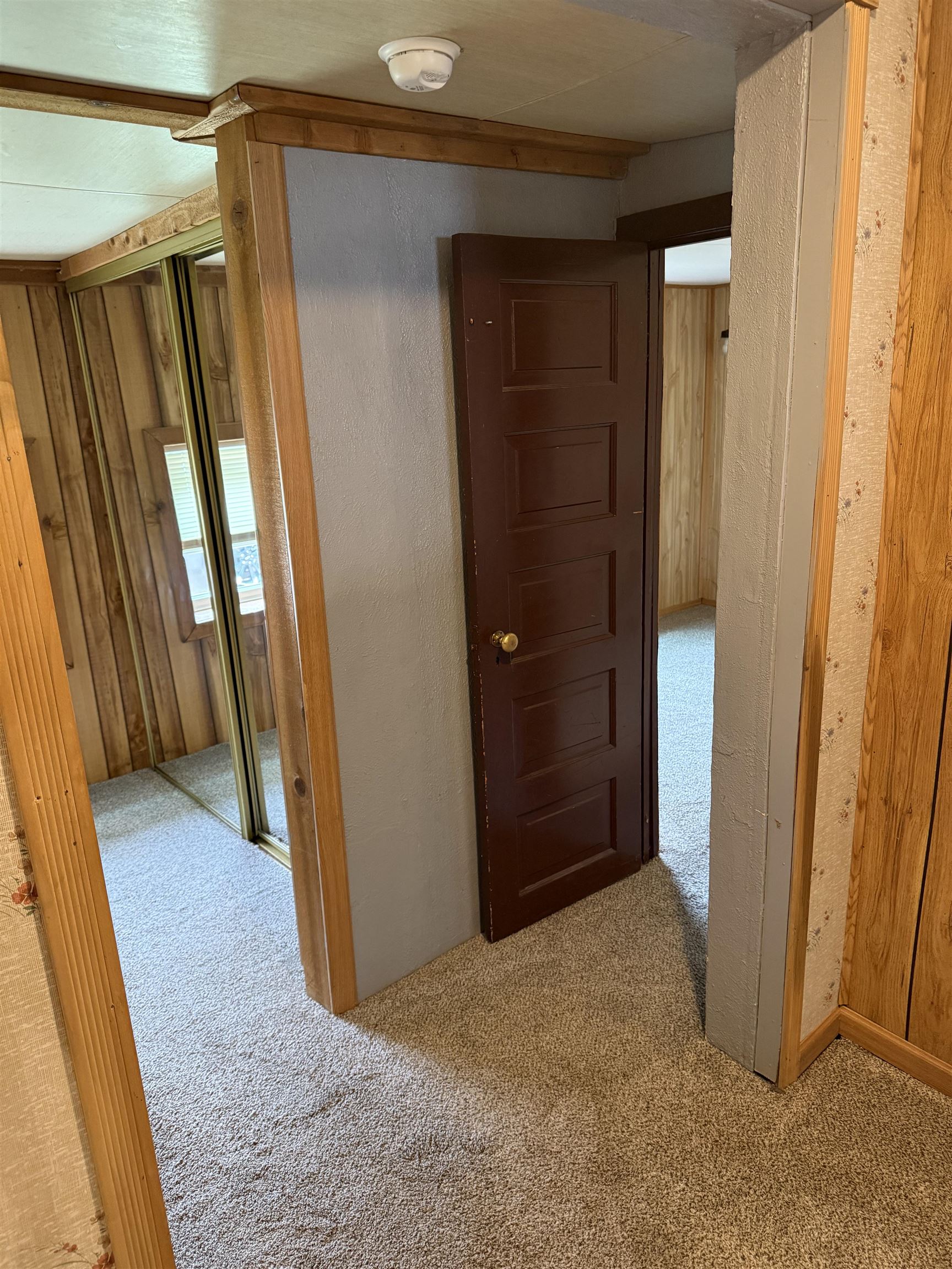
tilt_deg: -13.7
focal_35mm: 24
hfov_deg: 56.8
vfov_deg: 71.6
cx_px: 476
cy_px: 634
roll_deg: +1.8
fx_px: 880
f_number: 1.78
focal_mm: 6.76
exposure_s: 1/60
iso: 500
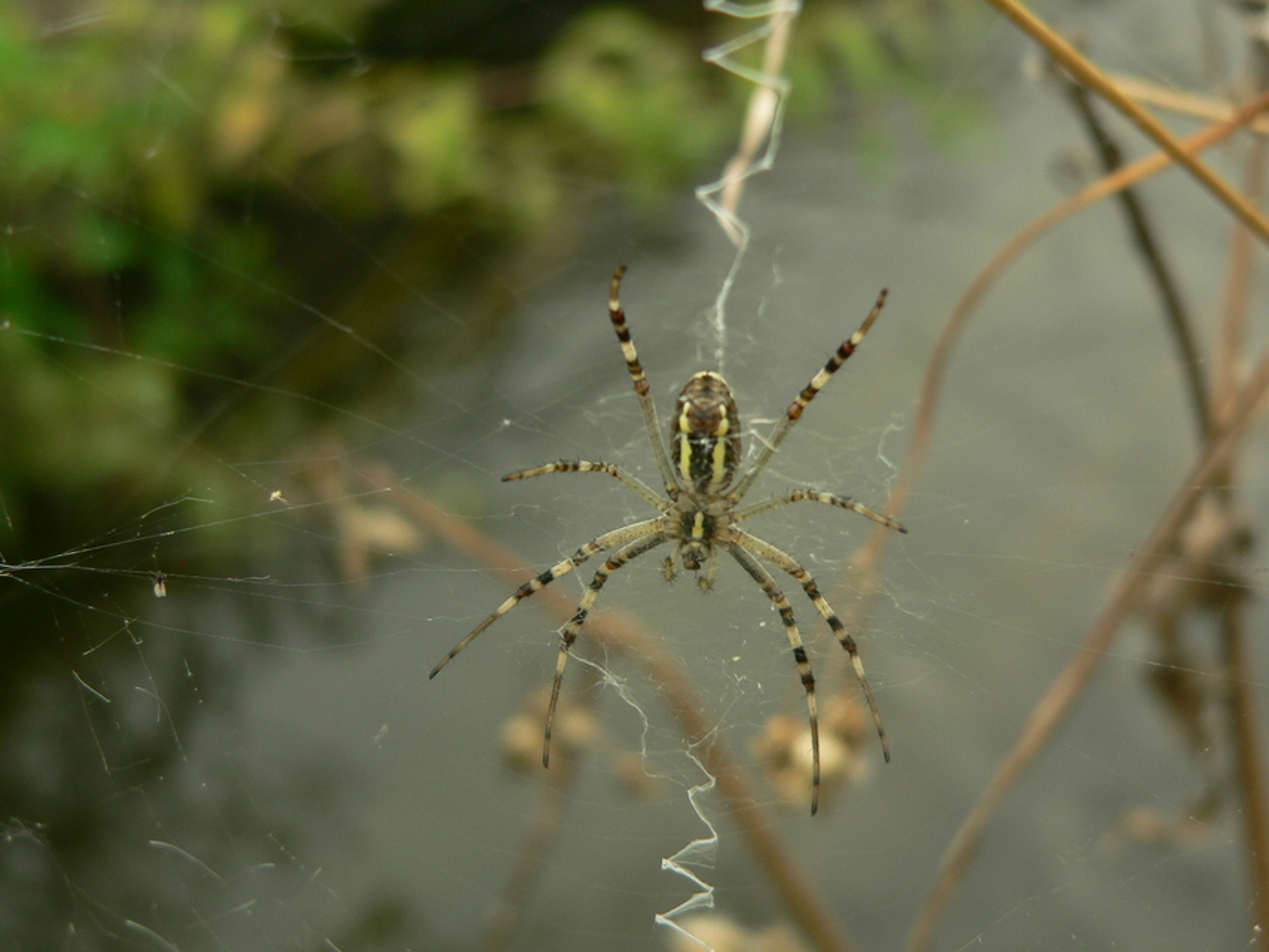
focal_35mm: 65
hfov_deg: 29.8
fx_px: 2383
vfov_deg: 22.6
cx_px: 634
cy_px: 476
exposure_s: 1/100
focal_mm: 10.7
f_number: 2.8
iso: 80
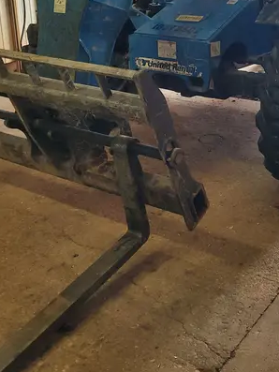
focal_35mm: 48
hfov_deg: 29.1
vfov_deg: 38.3
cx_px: 248
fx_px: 516
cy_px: 78
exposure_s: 1/120
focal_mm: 5.4
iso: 250
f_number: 1.8
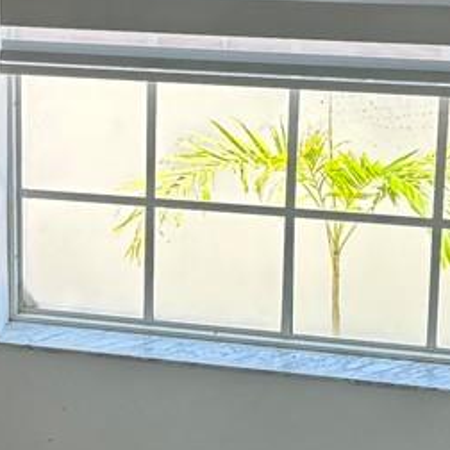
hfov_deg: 11.8
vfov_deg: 12.0
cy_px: 243
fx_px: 2147
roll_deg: +1.3
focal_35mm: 146
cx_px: -66
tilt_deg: -17.9
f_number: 1.6
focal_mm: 5.96
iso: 64
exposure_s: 1/135
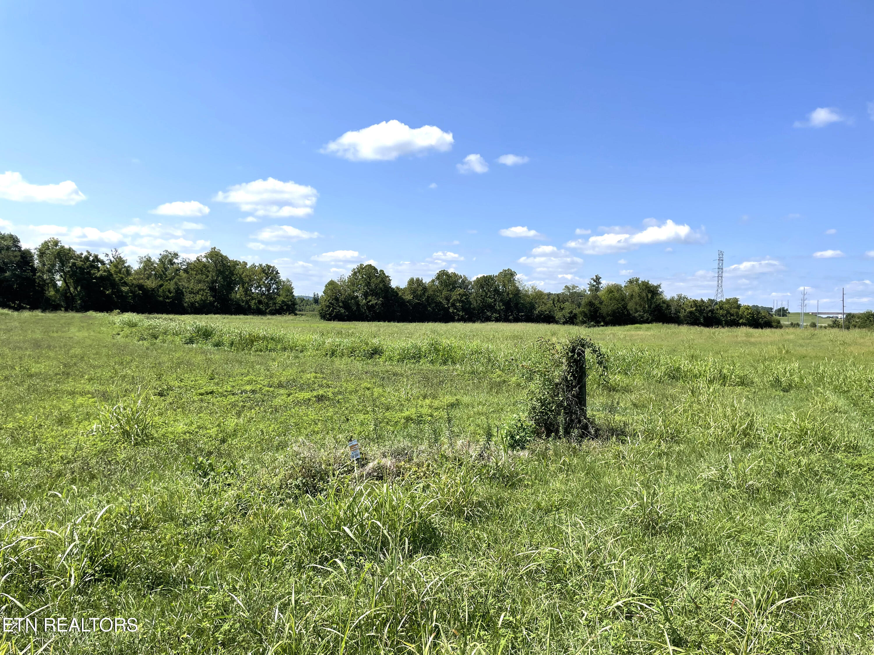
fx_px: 656
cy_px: 328
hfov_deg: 67.3
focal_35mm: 26
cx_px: 437
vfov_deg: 53.1
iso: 32
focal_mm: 4.2
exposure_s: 1/4292
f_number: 1.6
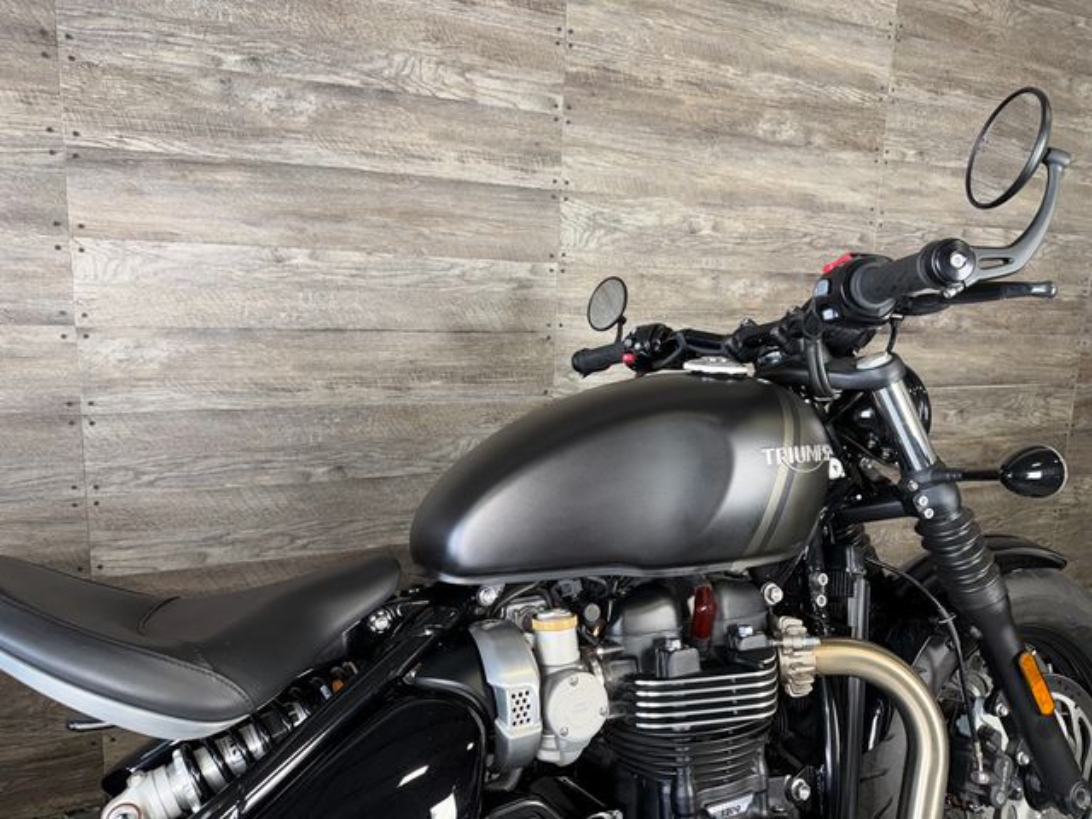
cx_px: 546
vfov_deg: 56.8
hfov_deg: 71.6
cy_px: 410
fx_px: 757
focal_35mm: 24
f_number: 1.78
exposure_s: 1/26
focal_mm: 6.76
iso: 64
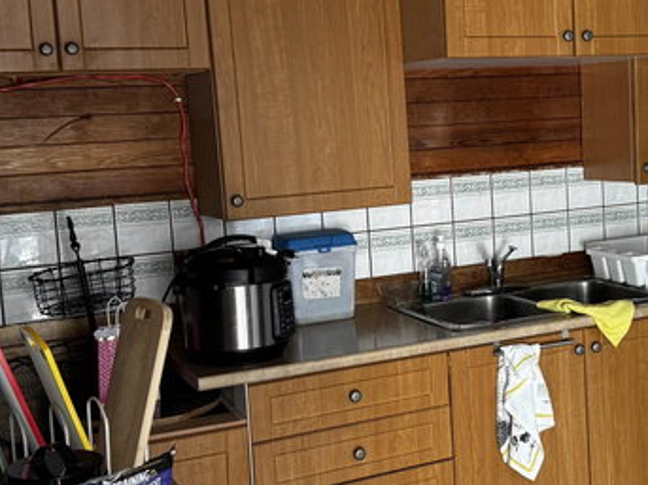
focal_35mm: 56
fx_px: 1048
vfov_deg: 26.1
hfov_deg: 33.7
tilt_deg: -6.3
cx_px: 478
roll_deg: +2.8
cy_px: 215
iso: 250
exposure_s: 1/60
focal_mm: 6.76
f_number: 1.78
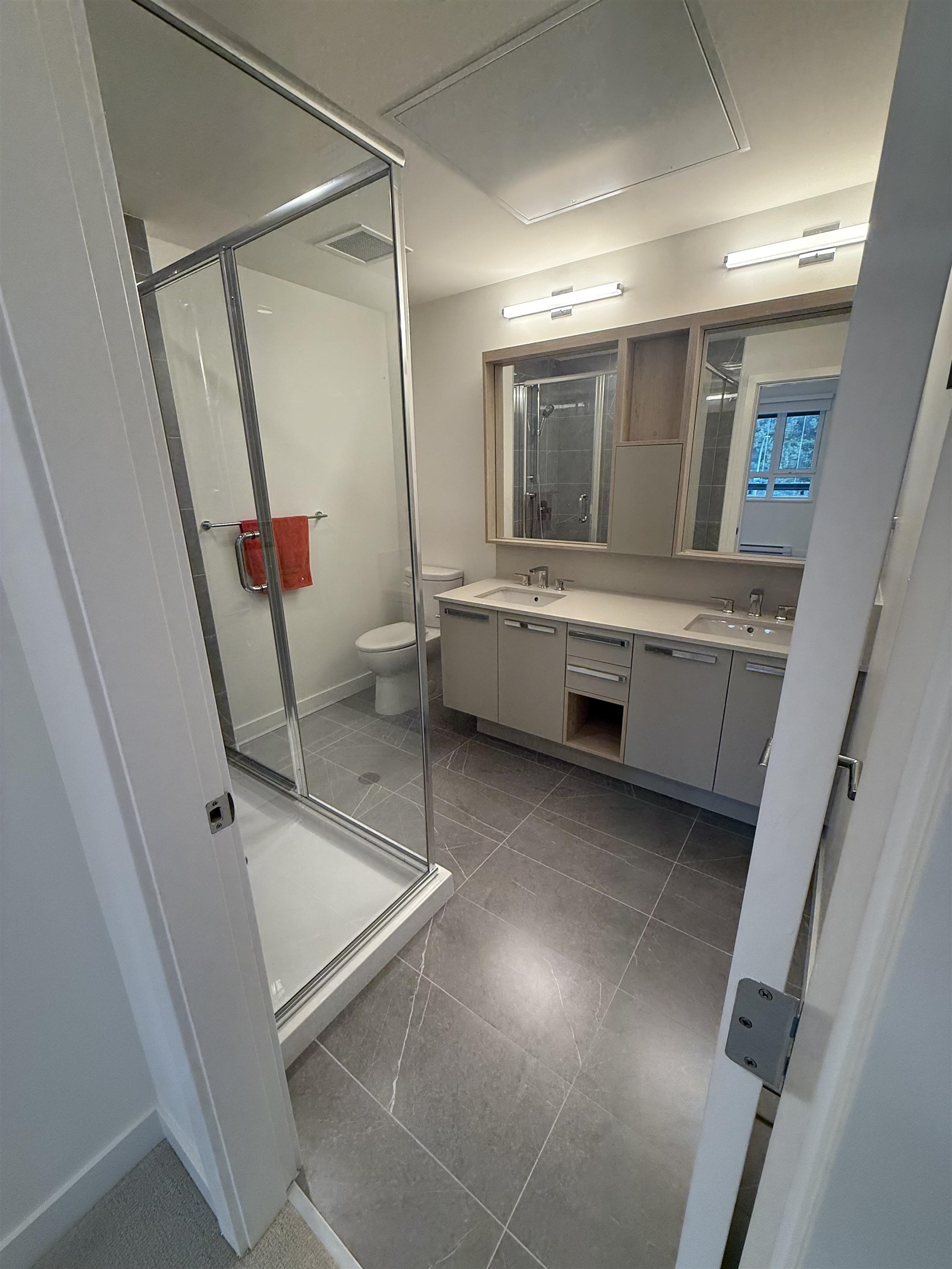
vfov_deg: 102.1
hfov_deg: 85.7
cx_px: 476
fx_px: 513
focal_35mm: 14
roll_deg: -0.4
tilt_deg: -17.8
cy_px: 634
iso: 200
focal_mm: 2.22
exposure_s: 1/120
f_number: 2.2
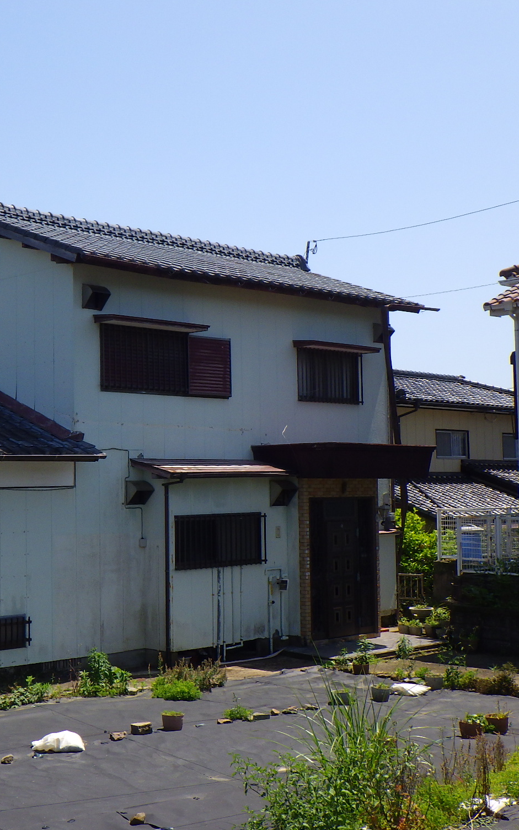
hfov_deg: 25.5
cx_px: 46
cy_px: 414
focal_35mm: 49
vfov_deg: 41.1
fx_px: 1109
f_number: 4.6
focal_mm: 6.1
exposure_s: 1/800
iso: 125
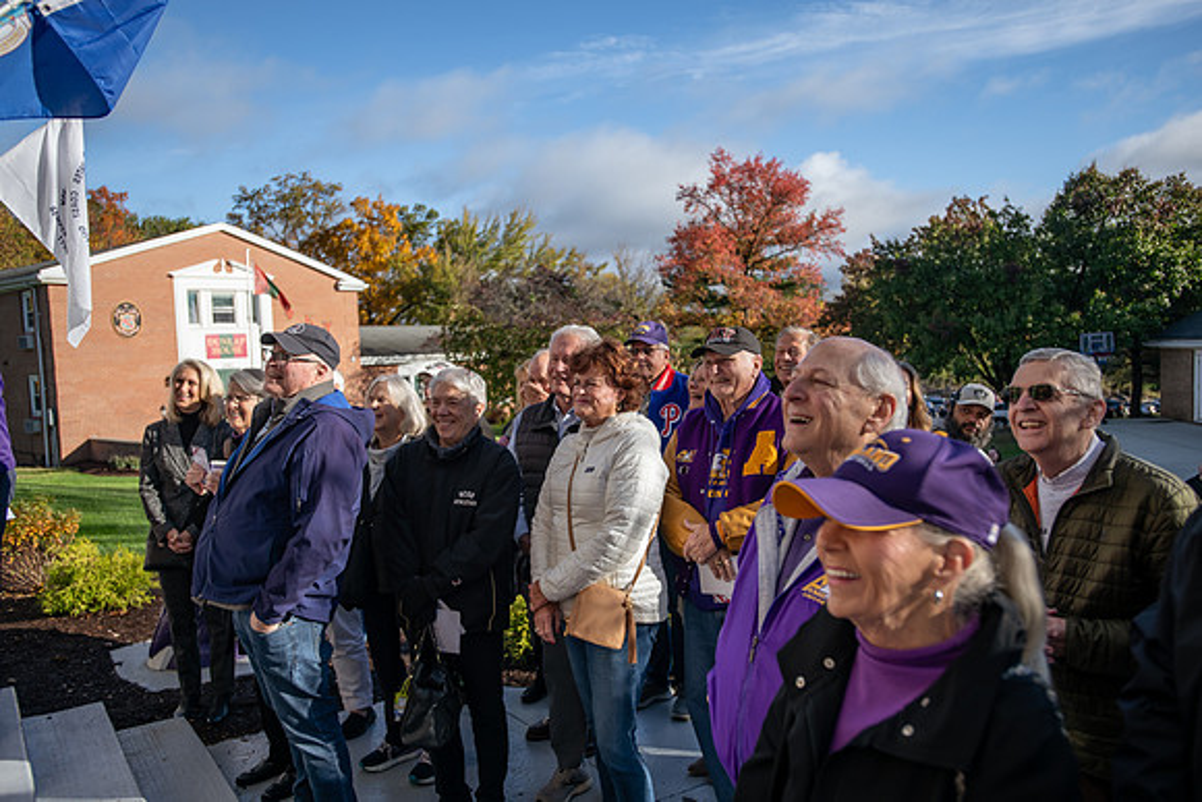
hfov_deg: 65.5
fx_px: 935
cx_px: 601
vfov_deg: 46.4
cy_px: 401
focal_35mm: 28
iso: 80
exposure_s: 1/800
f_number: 3.5
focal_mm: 28
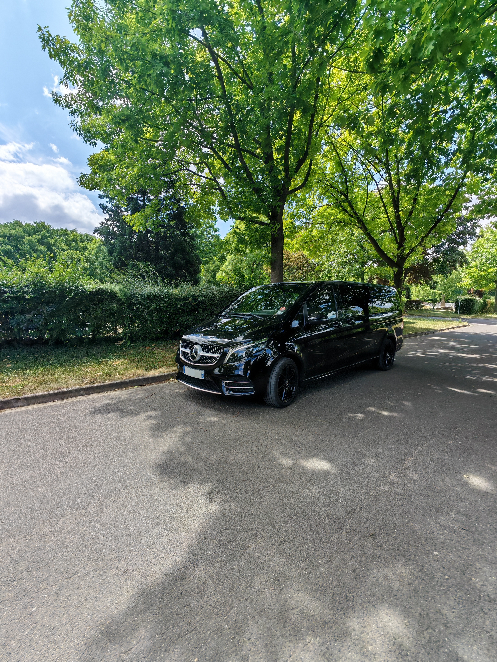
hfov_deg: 78.1
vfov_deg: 94.5
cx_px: 248
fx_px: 306
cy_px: 331
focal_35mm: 16
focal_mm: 1.96
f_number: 2.2
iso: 50
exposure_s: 1/670
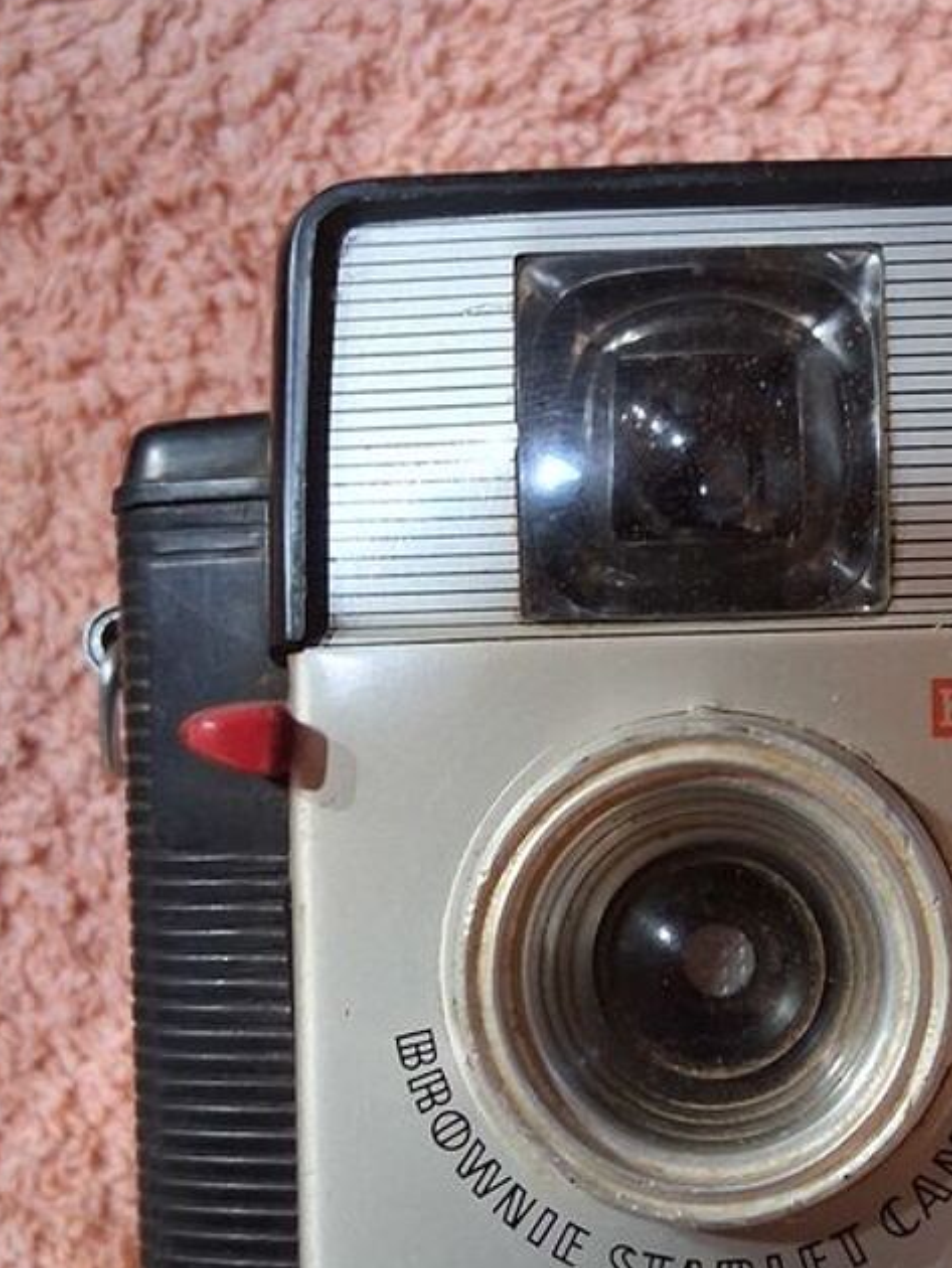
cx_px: 719
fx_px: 2015
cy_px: 730
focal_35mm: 55
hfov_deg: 26.2
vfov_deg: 34.9
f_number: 1.8
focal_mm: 3.98
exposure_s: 1/24
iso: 640
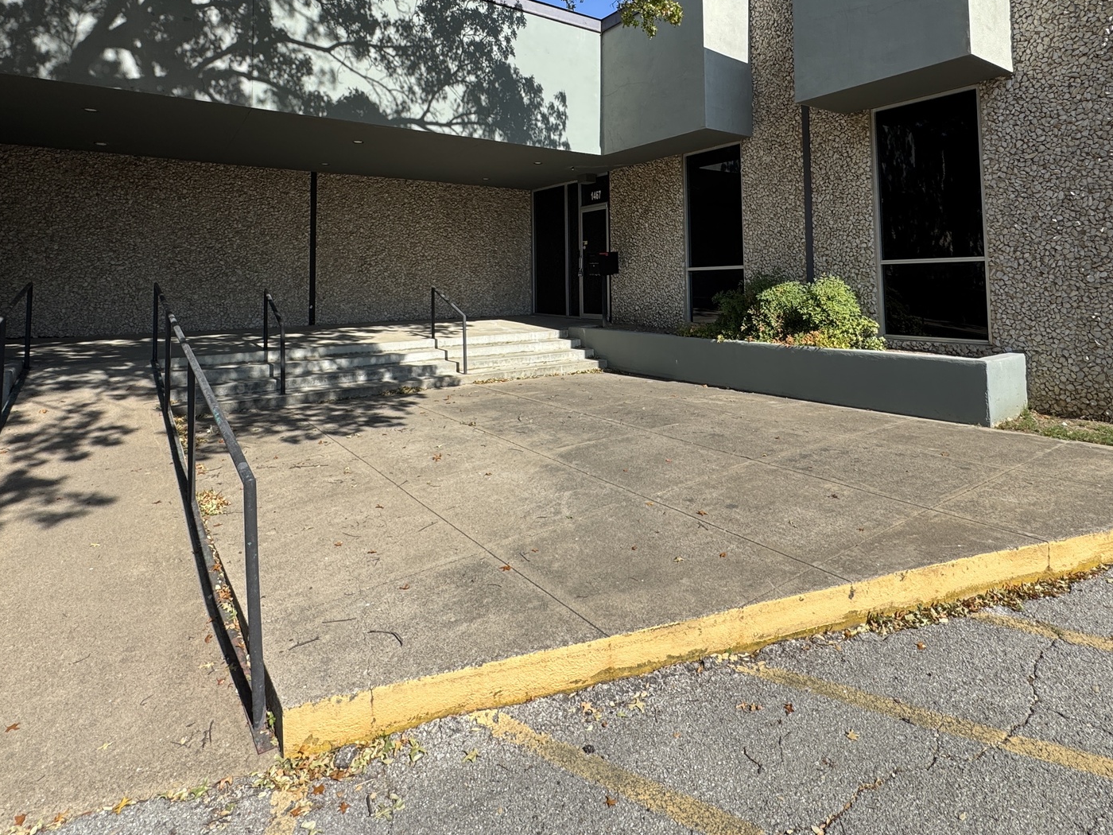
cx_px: 586
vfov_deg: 63.6
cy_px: 254
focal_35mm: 20
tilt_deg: +2.2
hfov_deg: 81.7
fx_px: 643
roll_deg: +0.5
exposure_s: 1/1048
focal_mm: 2.22
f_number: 2.2
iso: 50
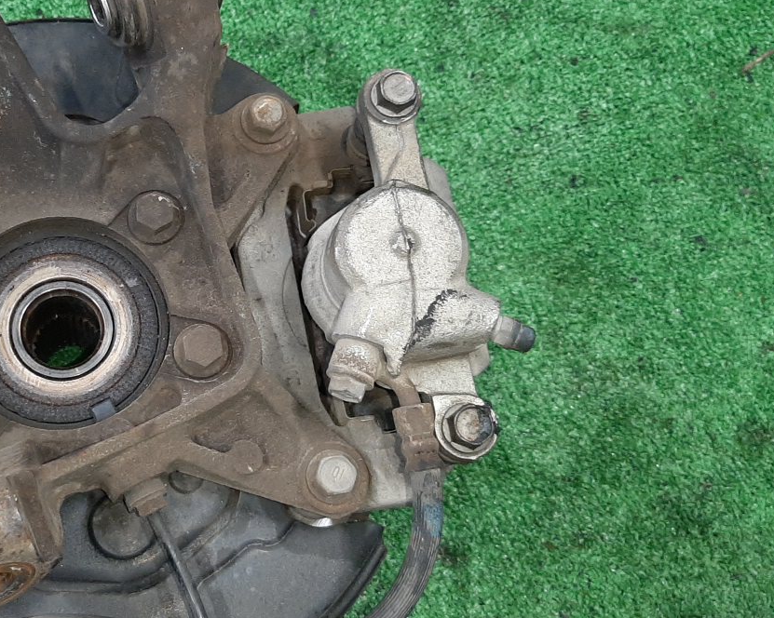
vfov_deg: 34.1
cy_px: 318
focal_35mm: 44
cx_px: 161
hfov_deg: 40.4
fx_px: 1007
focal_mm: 3.93
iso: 216
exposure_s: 1/50
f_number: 1.7
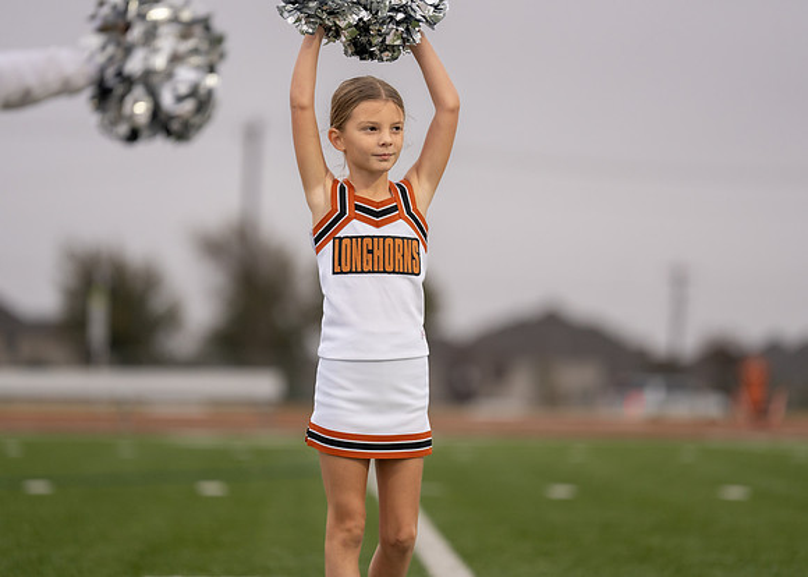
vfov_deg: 7.5
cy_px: 288
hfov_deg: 10.6
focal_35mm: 191
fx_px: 4375
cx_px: 404
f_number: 2.8
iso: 500
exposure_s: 1/1000
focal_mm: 182
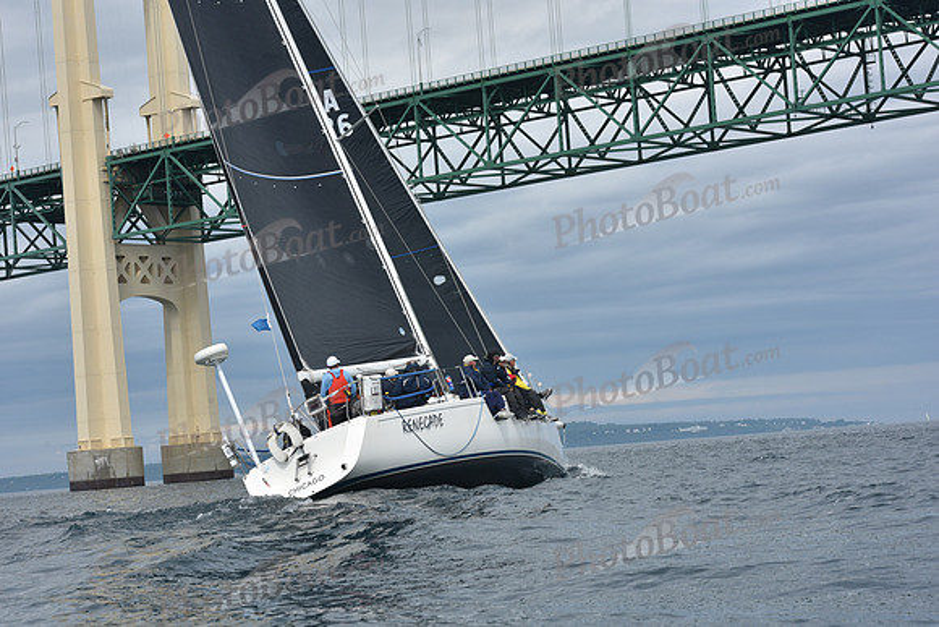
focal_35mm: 92
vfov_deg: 14.9
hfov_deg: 22.1
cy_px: 314
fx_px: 2400
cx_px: 470
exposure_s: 1/800
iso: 250
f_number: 10
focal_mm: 92
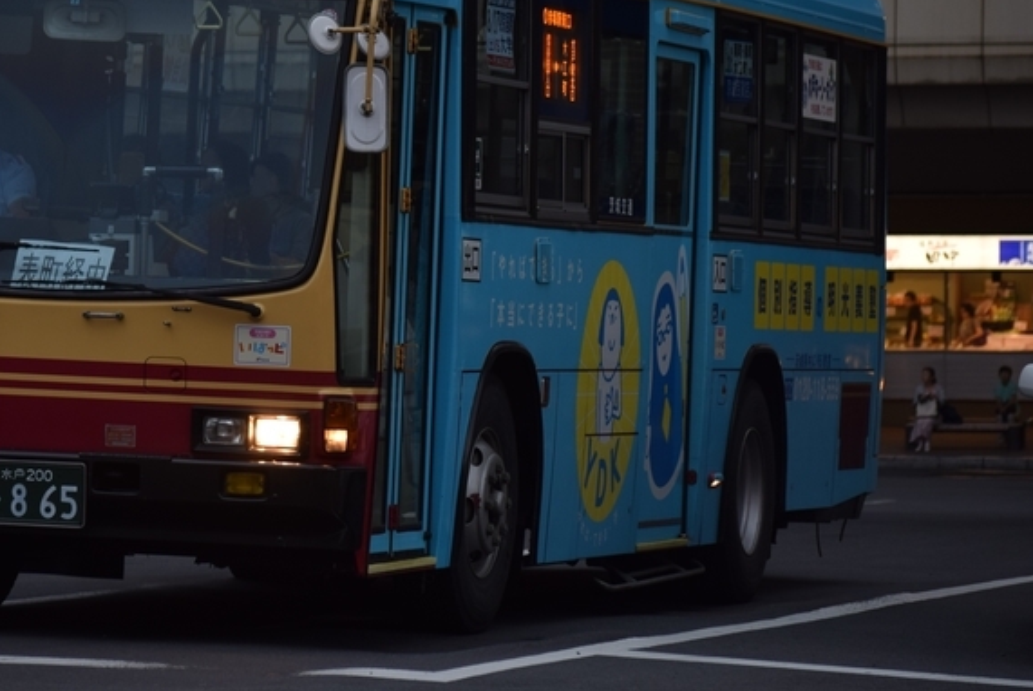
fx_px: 6339
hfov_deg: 9.3
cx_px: 313
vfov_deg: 6.2
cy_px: 252
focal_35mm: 221
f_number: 4.5
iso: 200
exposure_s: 1/60
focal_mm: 105
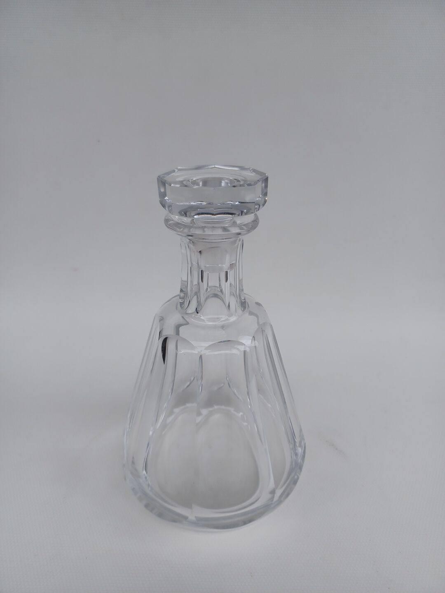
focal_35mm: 25
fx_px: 429
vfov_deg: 69.4
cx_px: 222
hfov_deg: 54.9
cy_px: 296
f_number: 1.8
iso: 33
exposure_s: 1/107
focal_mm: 4.6
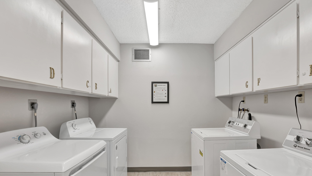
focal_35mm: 18
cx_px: 162
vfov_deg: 60.9
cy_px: 97
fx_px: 149
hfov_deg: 92.6
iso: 100
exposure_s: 1/20
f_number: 5.6
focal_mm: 16
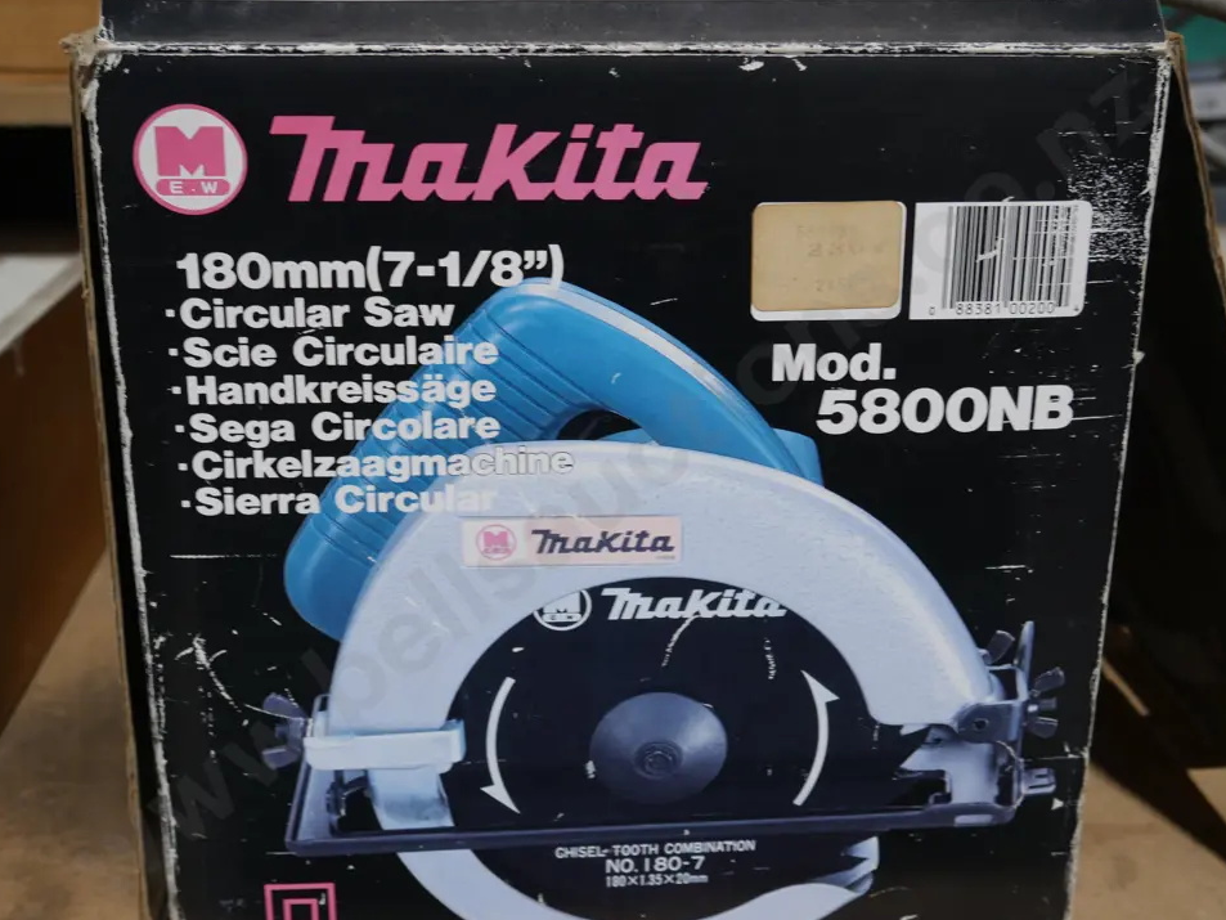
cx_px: 614
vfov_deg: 33.6
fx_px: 1523
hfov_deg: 43.8
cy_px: 488
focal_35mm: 43
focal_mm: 20
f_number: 4.5
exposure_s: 1/60
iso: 500
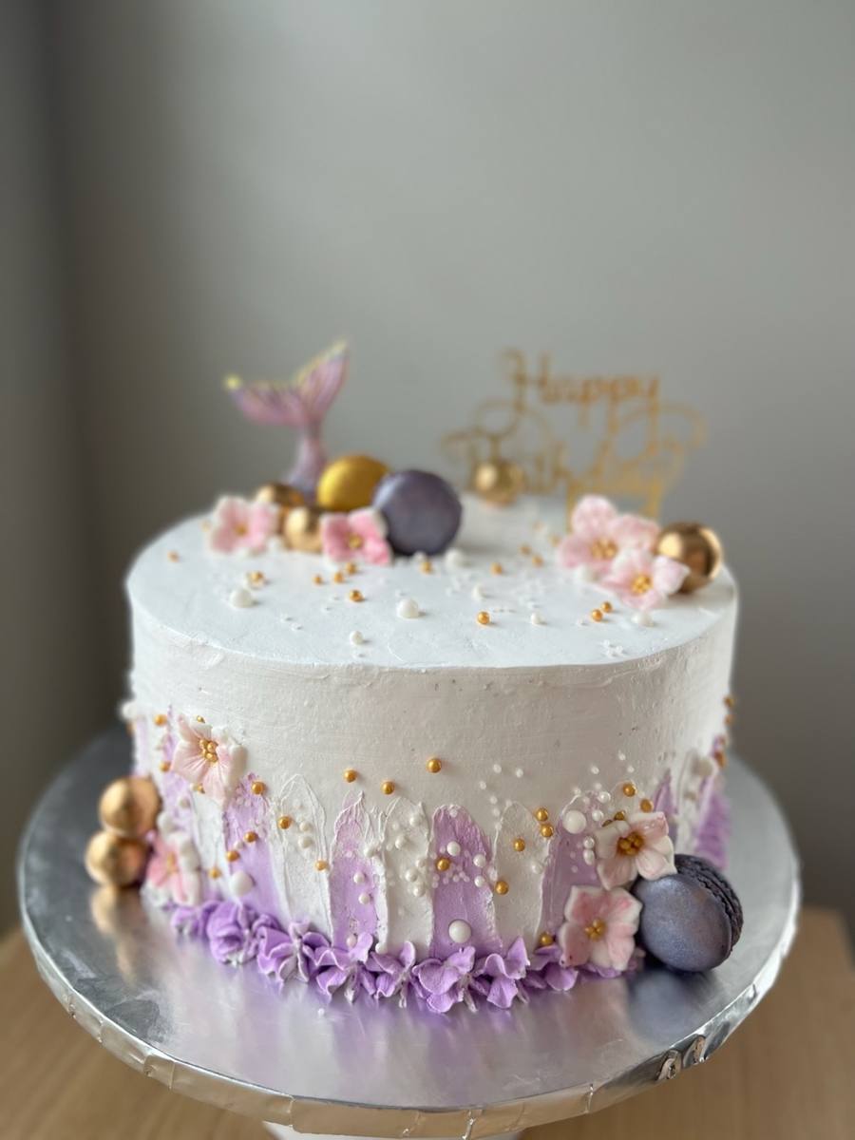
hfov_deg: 53.1
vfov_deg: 67.3
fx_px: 856
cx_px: 428
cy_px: 570
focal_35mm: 26
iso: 50
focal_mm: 5.7
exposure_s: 1/473
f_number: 1.5
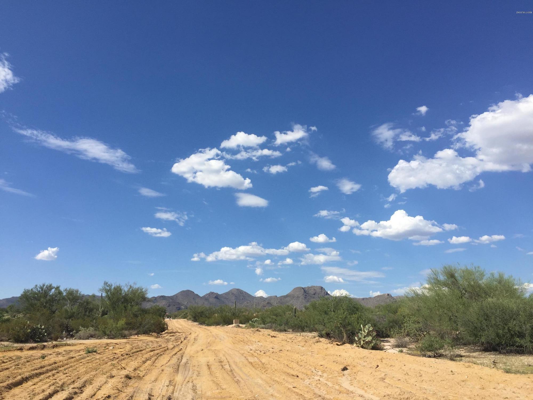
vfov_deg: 48.2
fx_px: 447
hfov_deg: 61.7
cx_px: 266
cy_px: 200
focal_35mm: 29
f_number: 2.2
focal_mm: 4.15
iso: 32
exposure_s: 1/2825
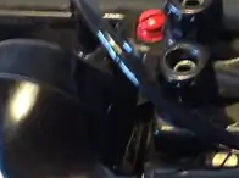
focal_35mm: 179
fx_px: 1233
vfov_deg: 8.2
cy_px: 200
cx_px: 298
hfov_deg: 10.8
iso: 250
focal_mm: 4.28
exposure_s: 1/15
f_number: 2.4
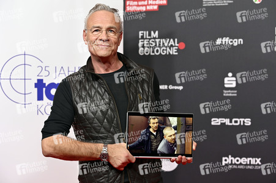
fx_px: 536
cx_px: 138
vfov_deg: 19.4
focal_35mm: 70
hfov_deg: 28.9
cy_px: 92
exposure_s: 1/200
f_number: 5
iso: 1000
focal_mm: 70
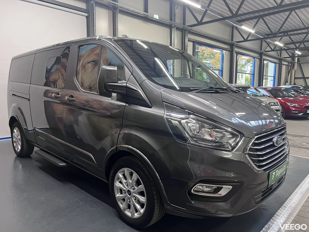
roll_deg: +0.8
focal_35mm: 26
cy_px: 116
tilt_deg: -5.5
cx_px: 154
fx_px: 232
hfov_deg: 67.3
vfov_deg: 53.1
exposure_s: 1/60
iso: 160
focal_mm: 5.7
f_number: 1.5
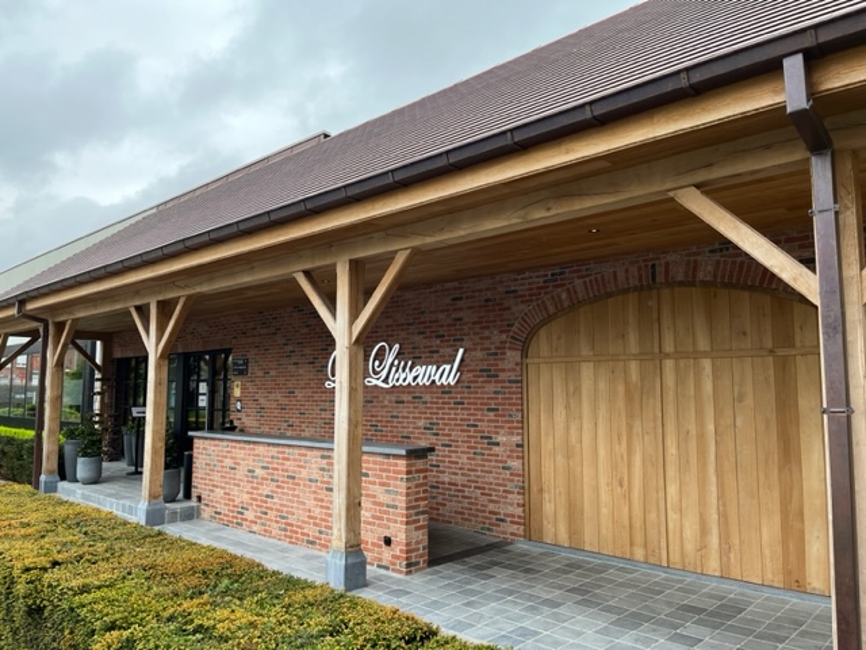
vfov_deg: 53.1
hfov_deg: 67.3
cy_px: 325
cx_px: 433
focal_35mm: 26
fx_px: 650
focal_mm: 5.1
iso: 50
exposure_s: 1/497
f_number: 1.6
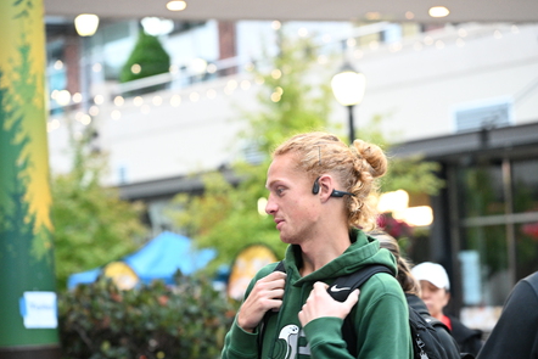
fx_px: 2048
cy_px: 221
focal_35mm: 137
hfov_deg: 15.0
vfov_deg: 10.0
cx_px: 271
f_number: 4
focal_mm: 110
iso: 3200
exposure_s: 1/125
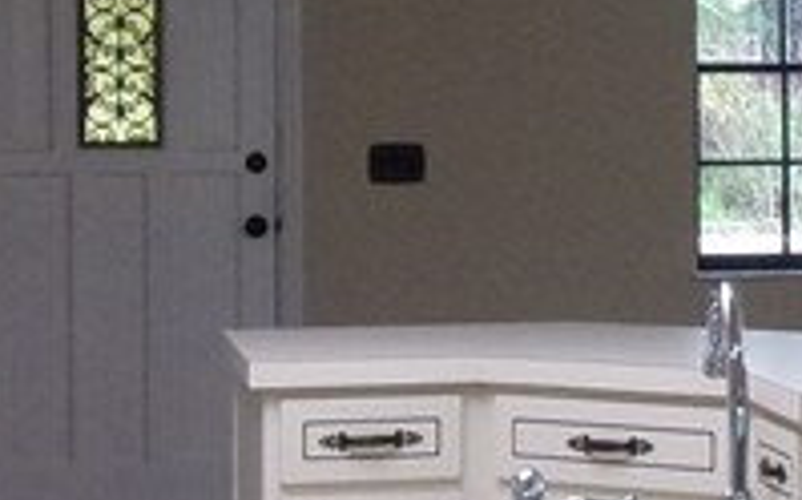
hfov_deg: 15.7
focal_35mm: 131
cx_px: 786
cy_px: 113
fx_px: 2861
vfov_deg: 10.0
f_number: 3.3
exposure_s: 1/26
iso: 200
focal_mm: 4.3
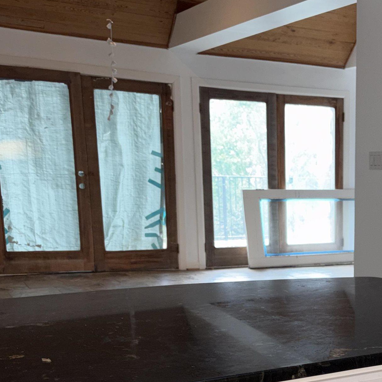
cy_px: 340
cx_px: 422
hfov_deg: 27.1
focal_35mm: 58
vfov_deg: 28.5
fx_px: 724
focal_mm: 5.96
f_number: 1.6
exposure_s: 1/15
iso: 50
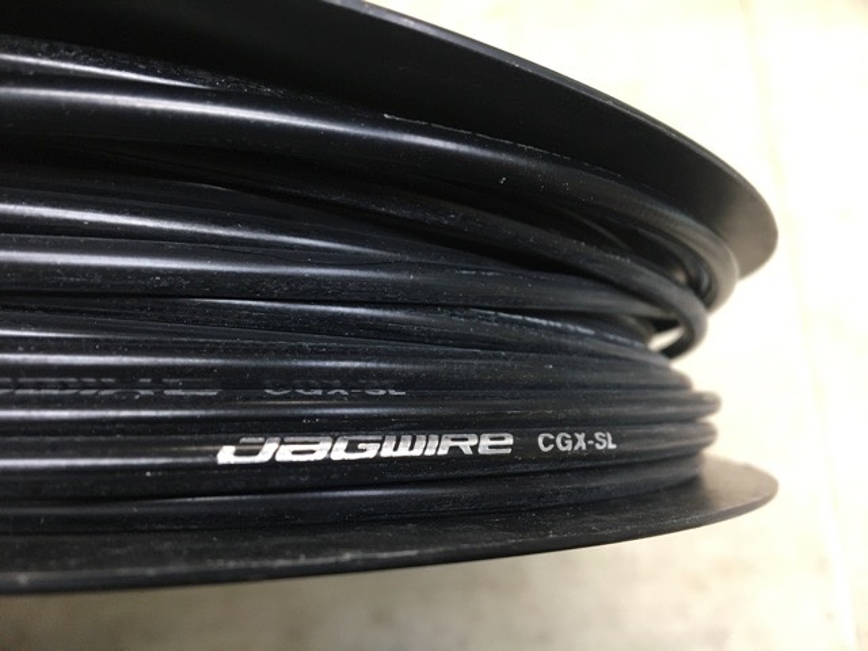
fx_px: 727
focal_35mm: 29
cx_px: 434
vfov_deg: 48.2
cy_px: 326
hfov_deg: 61.7
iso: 100
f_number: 2.2
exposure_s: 1/30
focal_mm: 4.15
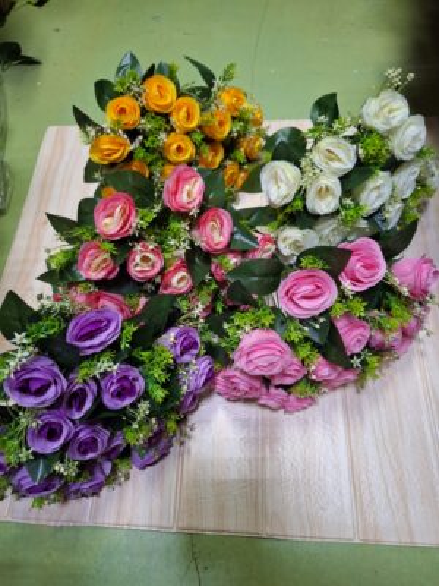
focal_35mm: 23
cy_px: 293
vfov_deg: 73.9
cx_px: 220
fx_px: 389
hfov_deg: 58.9
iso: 320
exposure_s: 1/25
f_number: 1.8
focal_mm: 5.54
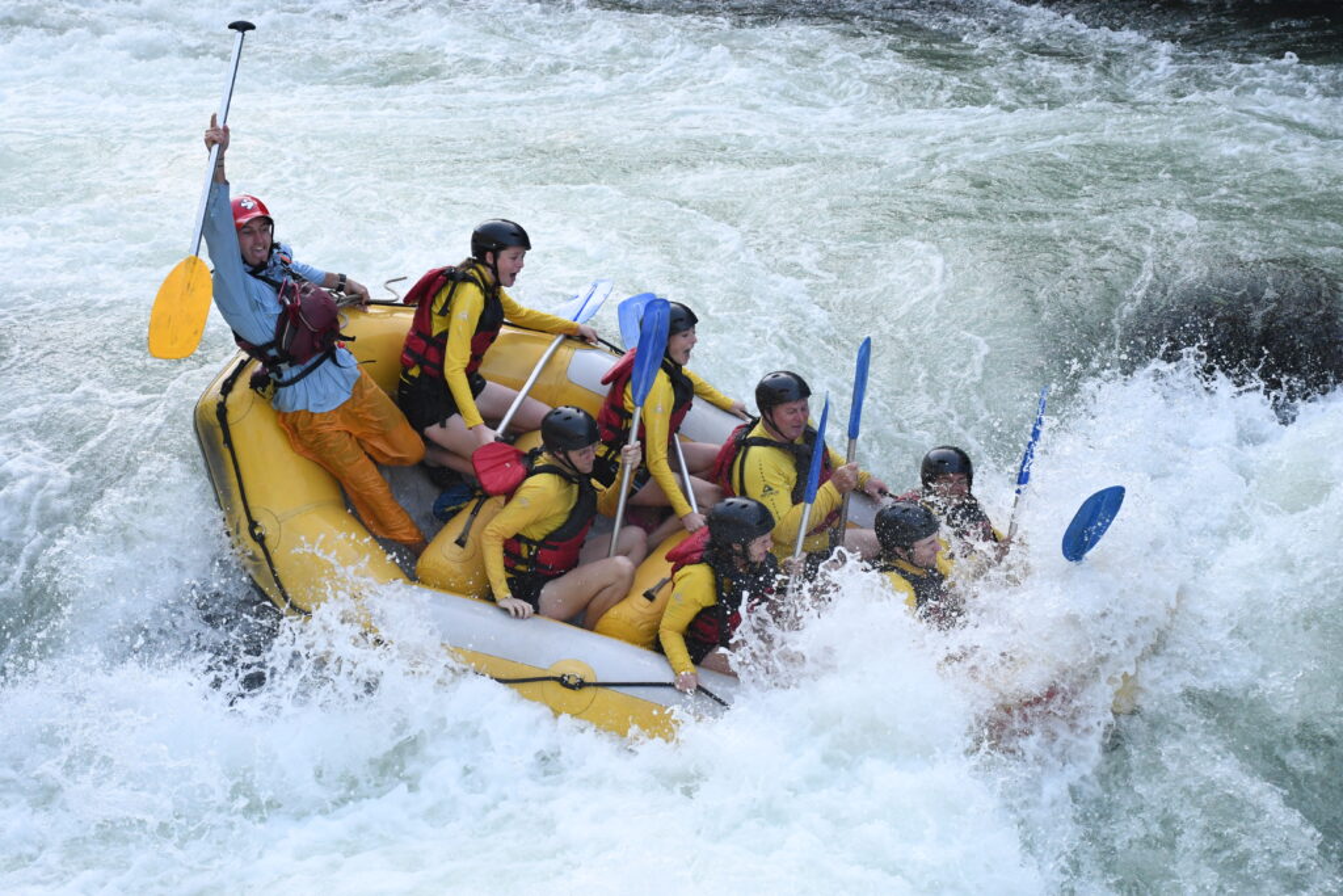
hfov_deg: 30.1
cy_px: 448
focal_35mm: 67
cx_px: 672
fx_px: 2500
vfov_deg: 20.3
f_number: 5.6
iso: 2000
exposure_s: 1/1250
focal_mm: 45
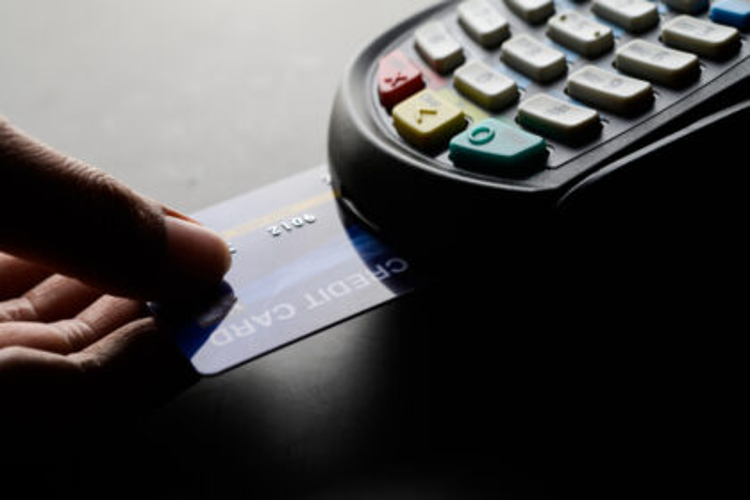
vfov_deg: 22.6
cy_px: 250
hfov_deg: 33.4
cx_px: 375
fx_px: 1250
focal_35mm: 60
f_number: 9
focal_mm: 60
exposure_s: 1/160
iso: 100
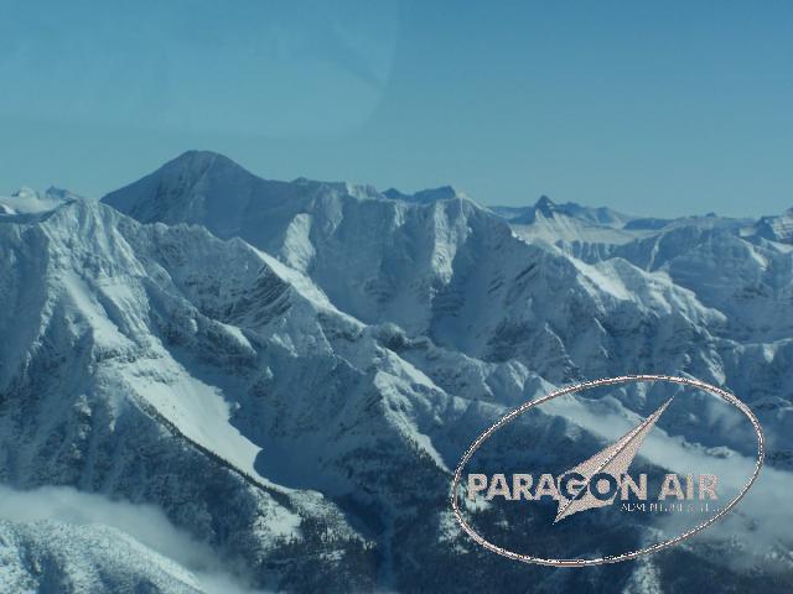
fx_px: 2680
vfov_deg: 12.7
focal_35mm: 117
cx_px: 396
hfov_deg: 16.8
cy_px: 297
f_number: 6.3
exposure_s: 1/750
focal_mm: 19.4
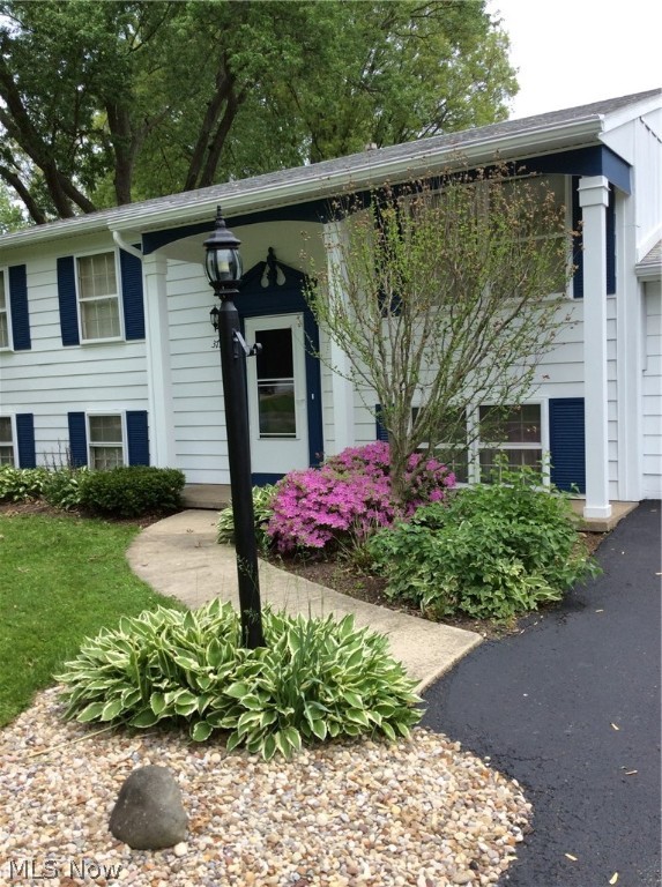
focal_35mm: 32
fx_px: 819
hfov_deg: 44.0
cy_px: 444
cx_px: 331
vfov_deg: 56.9
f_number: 2.4
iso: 32
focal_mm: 3.3
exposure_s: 1/566
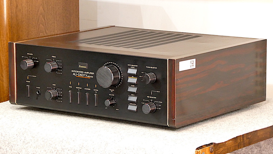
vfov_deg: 8.2
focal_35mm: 148
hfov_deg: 14.5
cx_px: 136
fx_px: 1072
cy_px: 72
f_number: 5.3
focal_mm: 24.2
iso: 400
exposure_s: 1/13
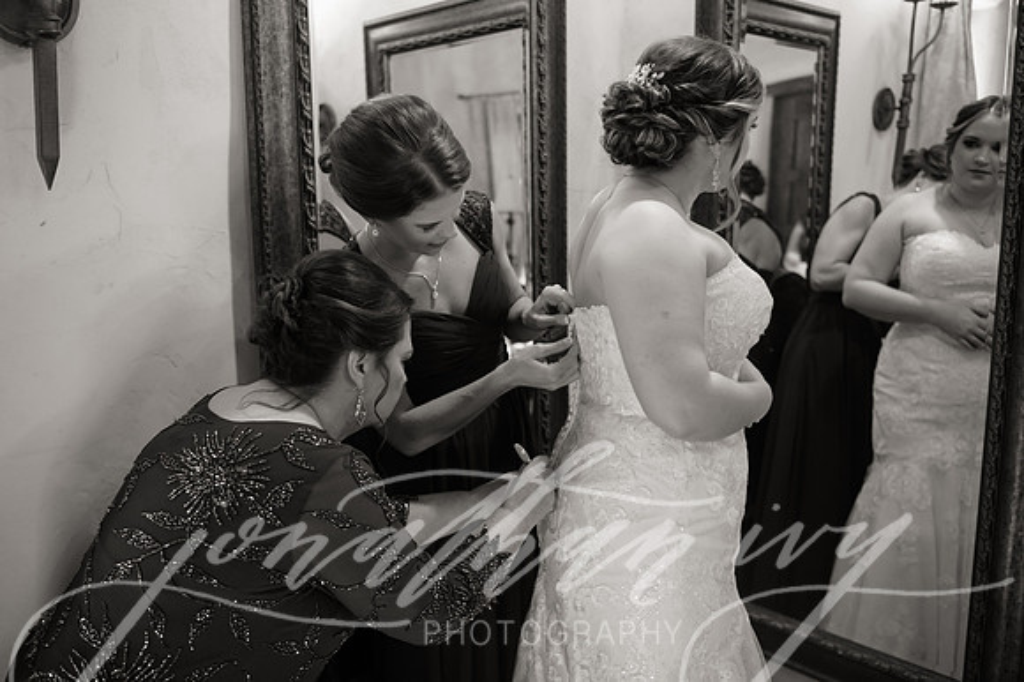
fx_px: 910
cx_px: 512
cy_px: 341
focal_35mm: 32
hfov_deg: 58.7
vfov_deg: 41.1
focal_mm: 32
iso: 3200
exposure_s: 1/125
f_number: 2.8
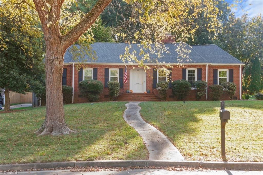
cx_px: 132
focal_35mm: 48
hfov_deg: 41.1
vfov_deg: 28.1
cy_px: 88
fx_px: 351
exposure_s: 1/50
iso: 320
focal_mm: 48
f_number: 7.1
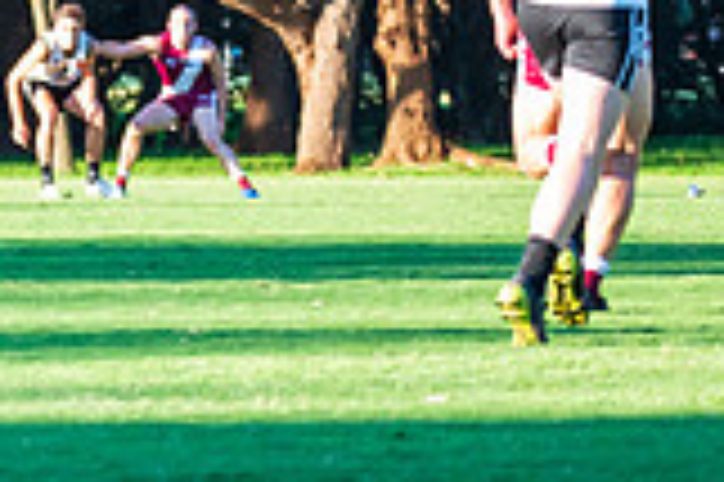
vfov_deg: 2.5
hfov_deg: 3.7
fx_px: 11050
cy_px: 62
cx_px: -495
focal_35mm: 550
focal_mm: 150
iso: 1000
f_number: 6.3
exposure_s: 1/500
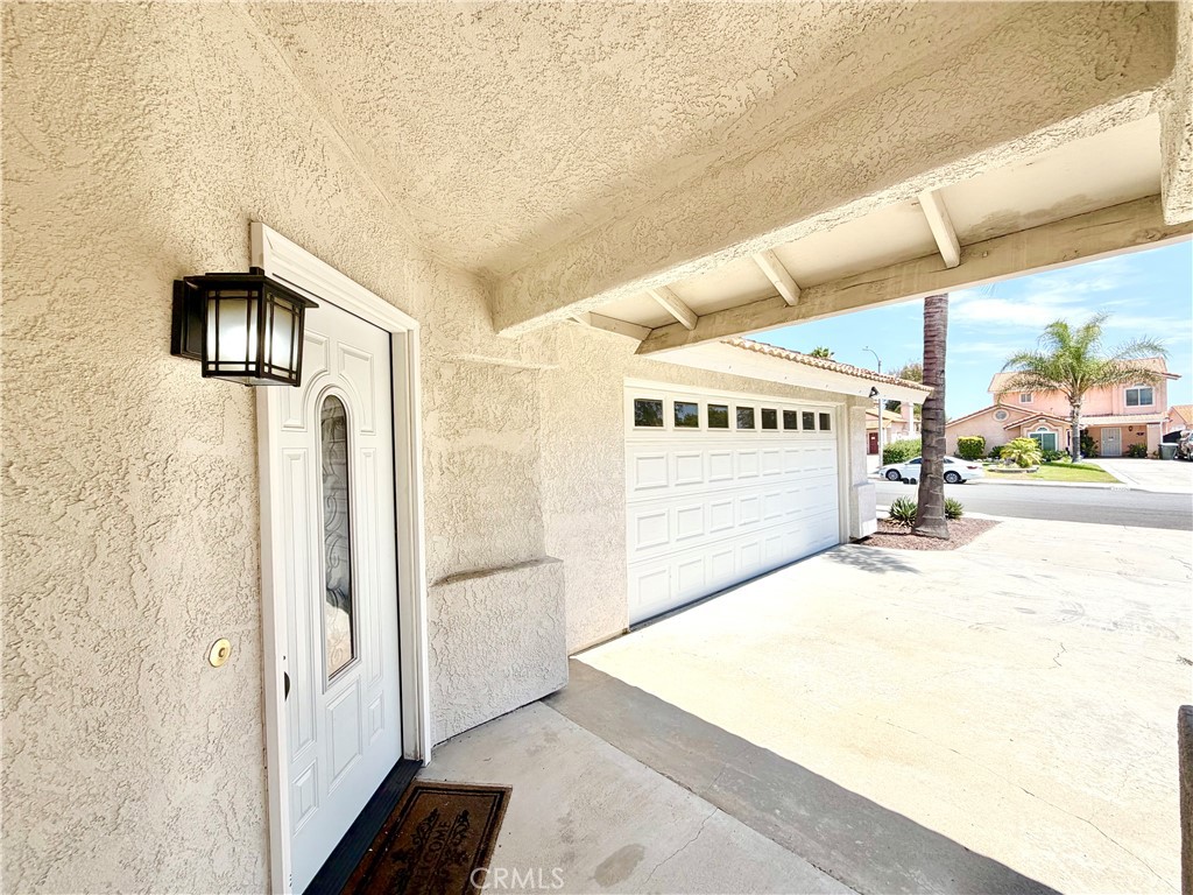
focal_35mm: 14
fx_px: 482
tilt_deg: -0.2
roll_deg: +1.6
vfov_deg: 85.7
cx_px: 596
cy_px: 448
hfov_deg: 102.1
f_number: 2.2
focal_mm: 2.22
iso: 25
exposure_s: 1/770
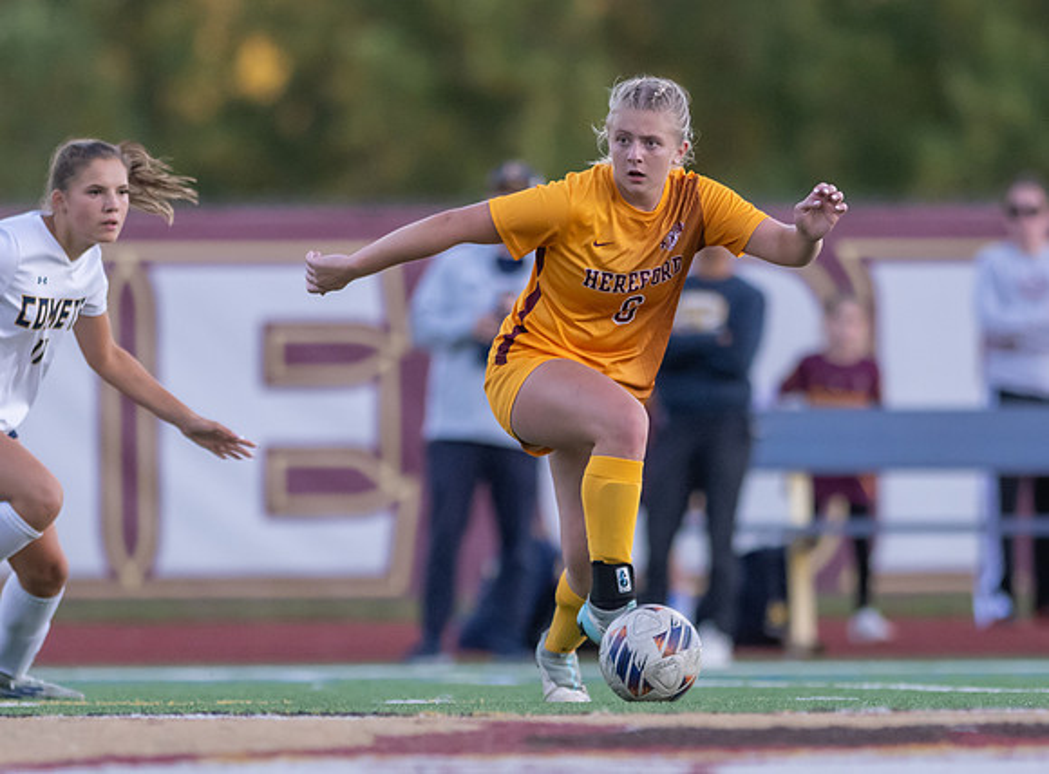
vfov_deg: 2.3
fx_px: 18900
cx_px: 586
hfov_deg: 3.2
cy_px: 515
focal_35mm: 627
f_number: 2.8
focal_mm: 300
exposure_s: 1/1600
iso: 1800
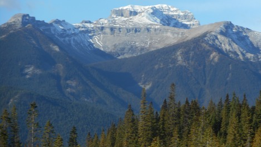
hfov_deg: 10.6
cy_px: 68
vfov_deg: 6.0
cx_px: 139
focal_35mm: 204
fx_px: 1412
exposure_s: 1/250
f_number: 6.4
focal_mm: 31.4
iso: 80
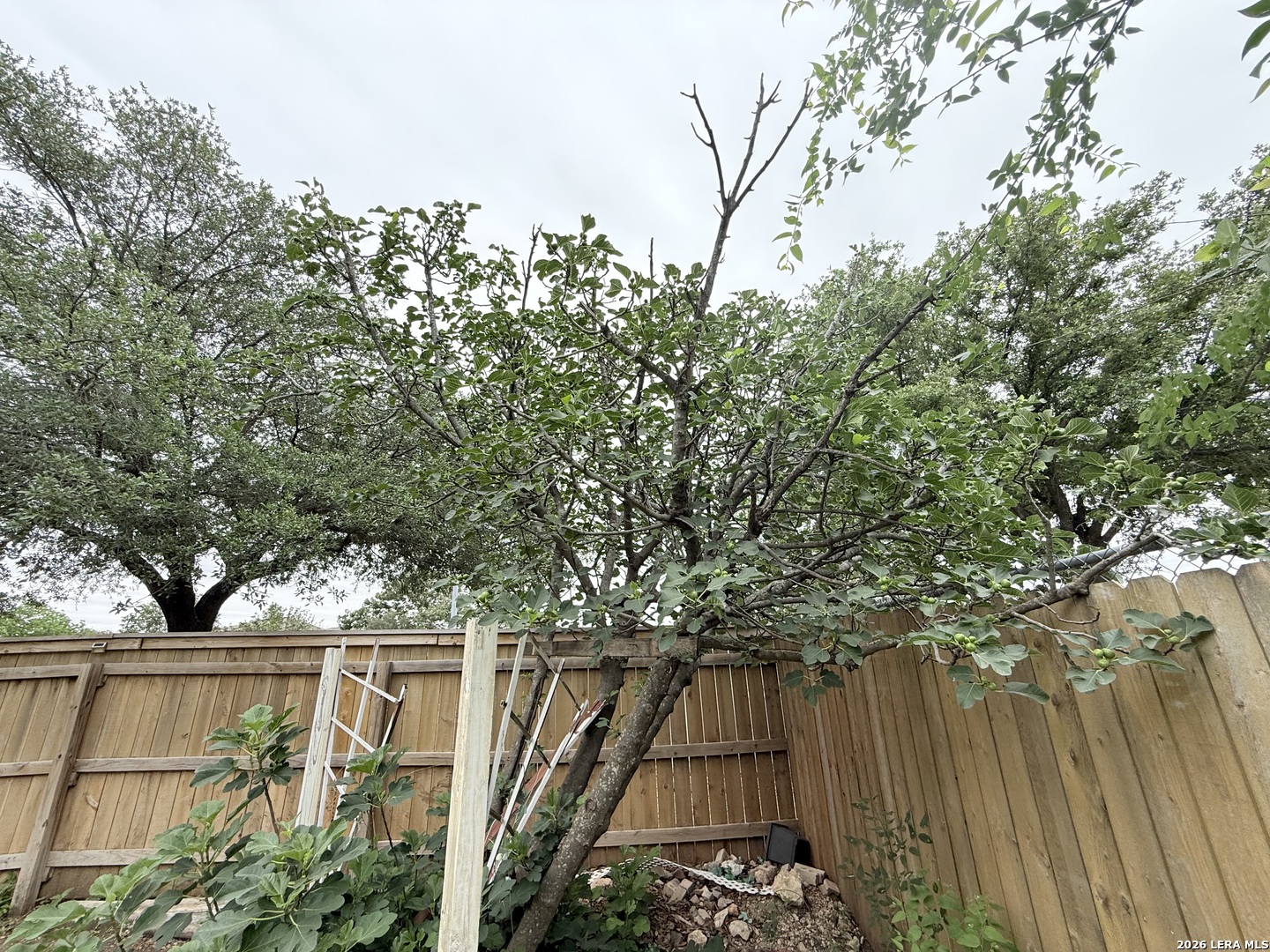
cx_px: 635
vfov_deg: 85.7
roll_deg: +1.6
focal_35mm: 14
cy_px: 476
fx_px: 514
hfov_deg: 102.1
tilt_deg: +22.1
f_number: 2.2
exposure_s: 1/569
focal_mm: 2.22
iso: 64
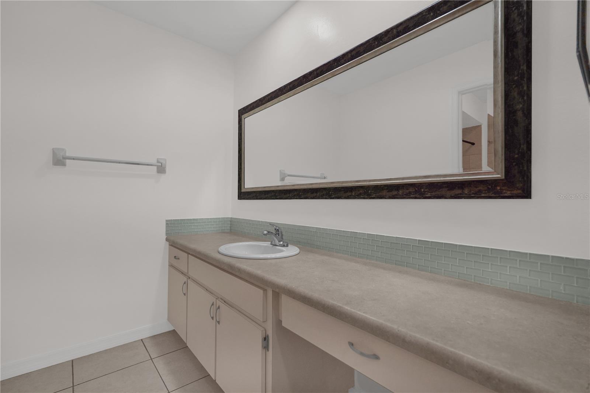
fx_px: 262
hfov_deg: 96.7
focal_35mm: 16
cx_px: 295
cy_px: 196
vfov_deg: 73.7
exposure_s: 1/160
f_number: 5
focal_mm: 16
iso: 320
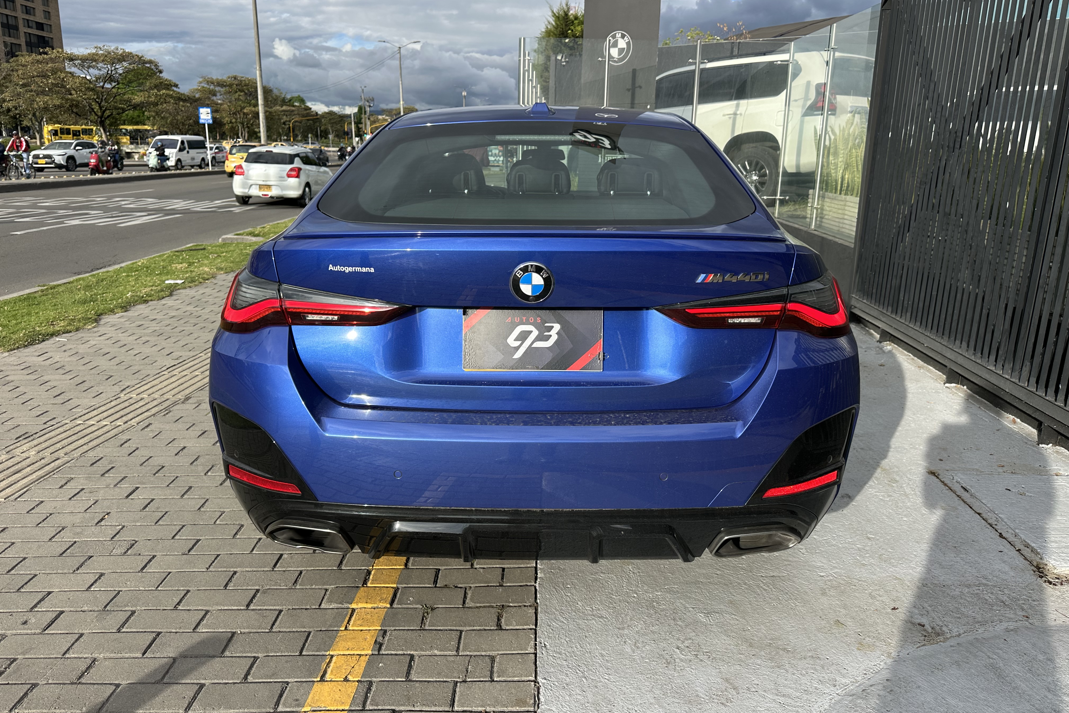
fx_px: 742
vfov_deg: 51.3
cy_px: 338
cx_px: 534
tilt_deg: -13.6
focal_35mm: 25
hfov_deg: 71.5
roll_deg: -1.1
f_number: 1.78
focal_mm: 6.86
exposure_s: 1/1613
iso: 80
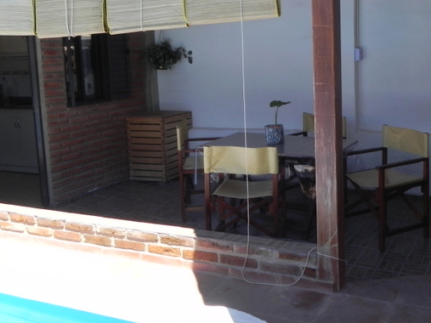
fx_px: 510
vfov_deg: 34.9
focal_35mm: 41
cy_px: 113
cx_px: 276
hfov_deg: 45.3
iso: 160
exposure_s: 1/185
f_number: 5
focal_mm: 4.6
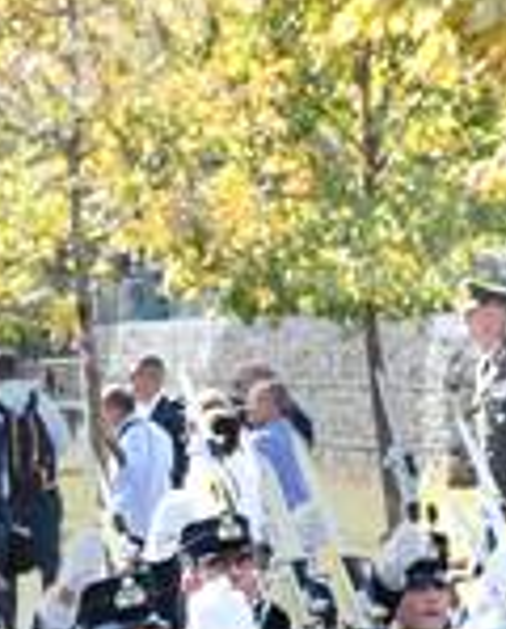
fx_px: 7551
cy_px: 1030
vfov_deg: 4.7
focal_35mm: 405
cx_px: -472
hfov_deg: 3.8
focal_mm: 56
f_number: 10
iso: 500
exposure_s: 1/160
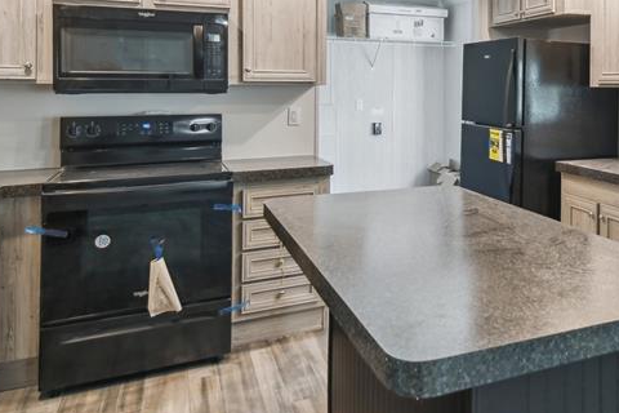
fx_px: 550
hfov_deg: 55.3
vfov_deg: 39.6
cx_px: 478
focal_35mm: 32
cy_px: 86
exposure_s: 1/3.33
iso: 100
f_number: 7.1
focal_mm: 10
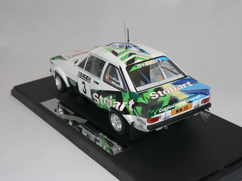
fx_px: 412
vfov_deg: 24.8
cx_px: 121
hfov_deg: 32.7
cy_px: 90
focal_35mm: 59
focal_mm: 9.9
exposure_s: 1/60
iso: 80
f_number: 3.2
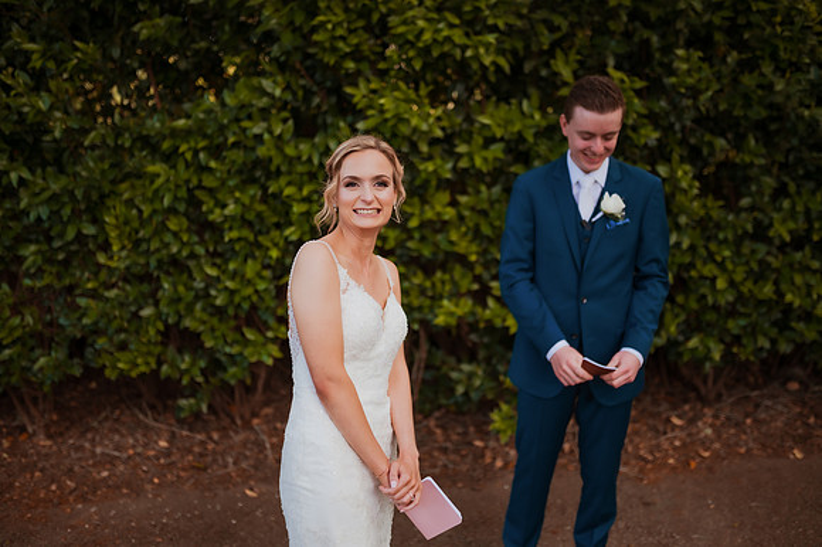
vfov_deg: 37.8
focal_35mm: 35
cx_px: 411
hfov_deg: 54.5
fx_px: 799
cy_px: 274
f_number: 1.4
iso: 320
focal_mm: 35
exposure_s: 1/2000
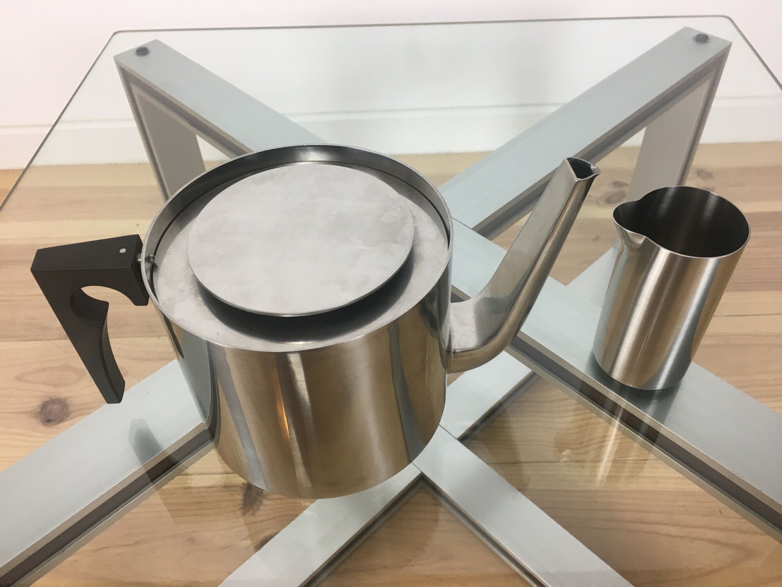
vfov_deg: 48.2
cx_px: 391
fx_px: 655
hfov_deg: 61.7
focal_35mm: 29
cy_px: 294
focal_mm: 4.15
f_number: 2.2
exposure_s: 1/33
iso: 40
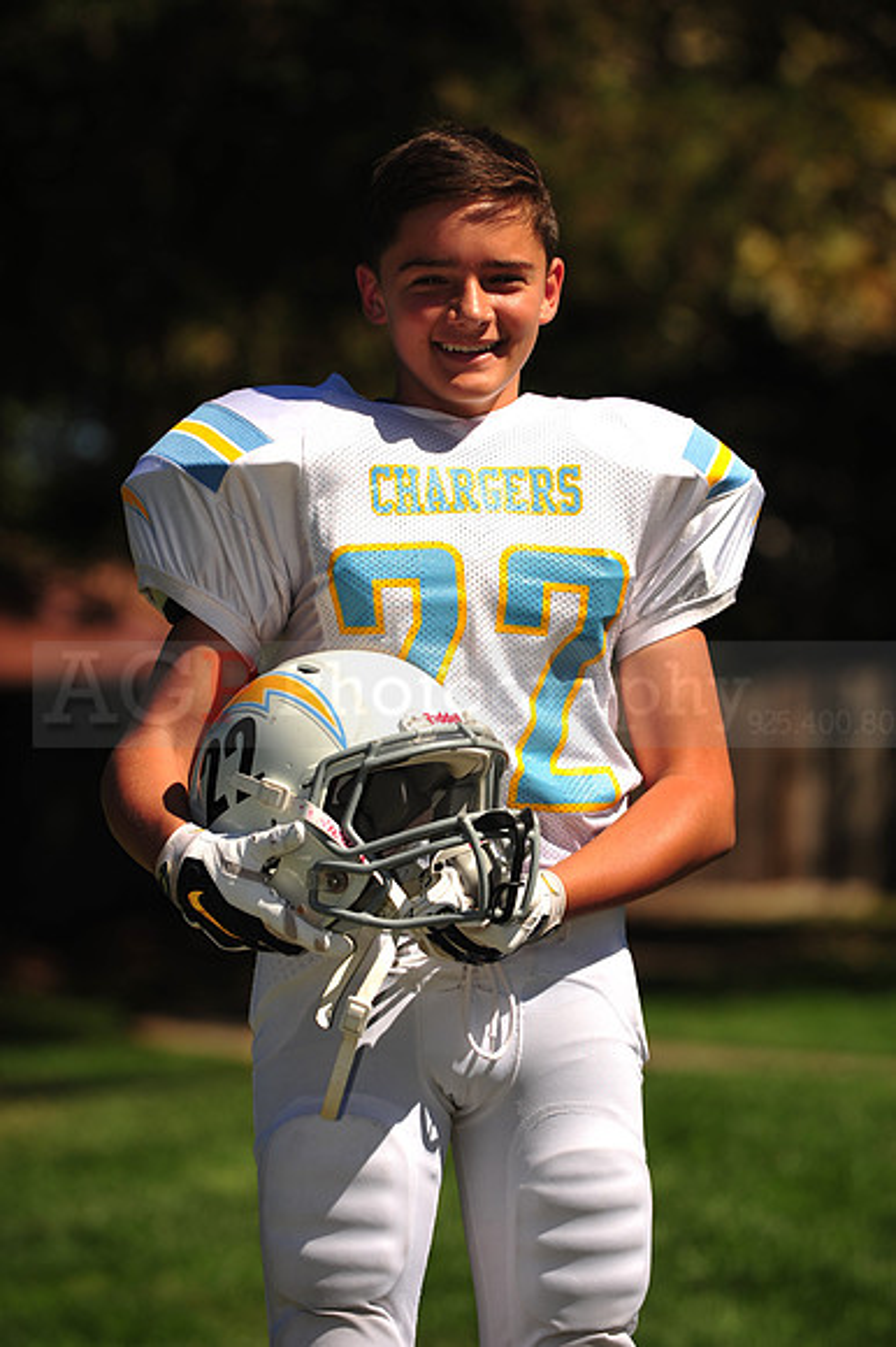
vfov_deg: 10.3
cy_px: 674
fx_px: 7475
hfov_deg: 6.9
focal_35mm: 200
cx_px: 448
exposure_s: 1/1250
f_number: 5
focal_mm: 200
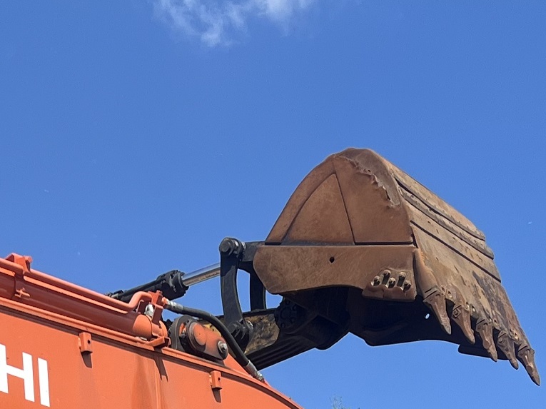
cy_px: 752
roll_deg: +4.9
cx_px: 105
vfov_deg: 13.7
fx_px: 1514
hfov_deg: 20.2
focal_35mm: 96
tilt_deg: +7.0
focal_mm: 5.1
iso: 50
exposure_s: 1/2024
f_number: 1.6
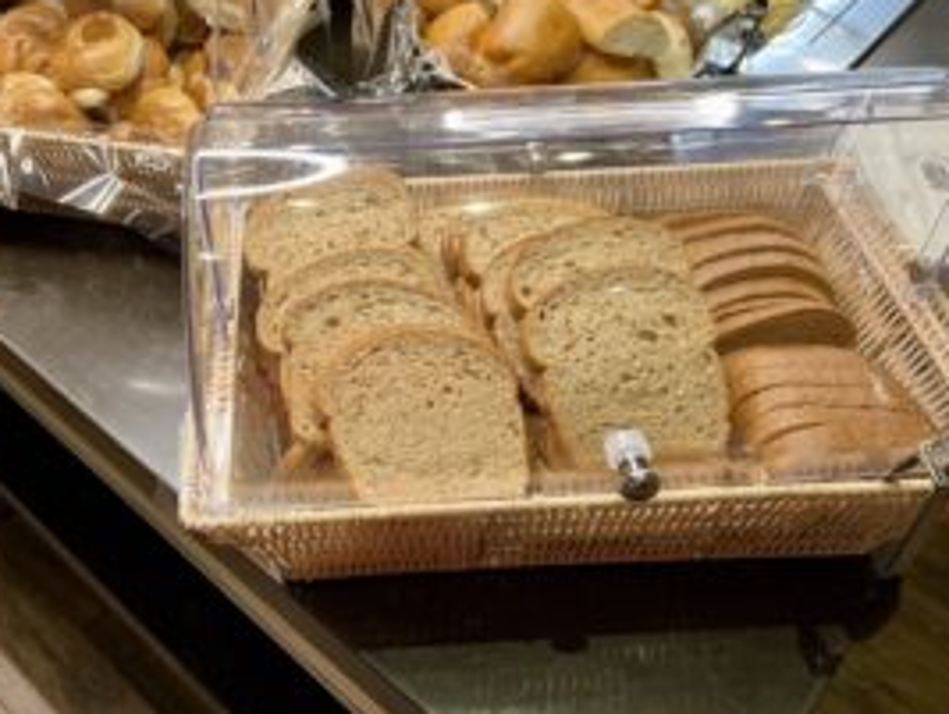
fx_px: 961
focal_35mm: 35
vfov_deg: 40.5
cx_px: 363
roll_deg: +2.2
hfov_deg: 52.1
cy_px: 266
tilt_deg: -43.3
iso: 125
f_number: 1.5
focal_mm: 5.7
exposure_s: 1/100
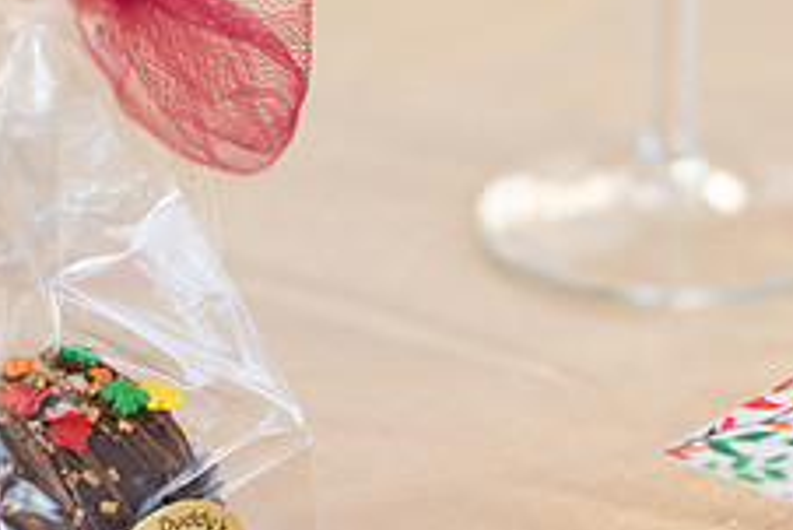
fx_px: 3240
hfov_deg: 14.0
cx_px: 344
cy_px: 382
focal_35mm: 147
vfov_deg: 9.3
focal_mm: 50
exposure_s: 1/320
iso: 500
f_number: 3.2
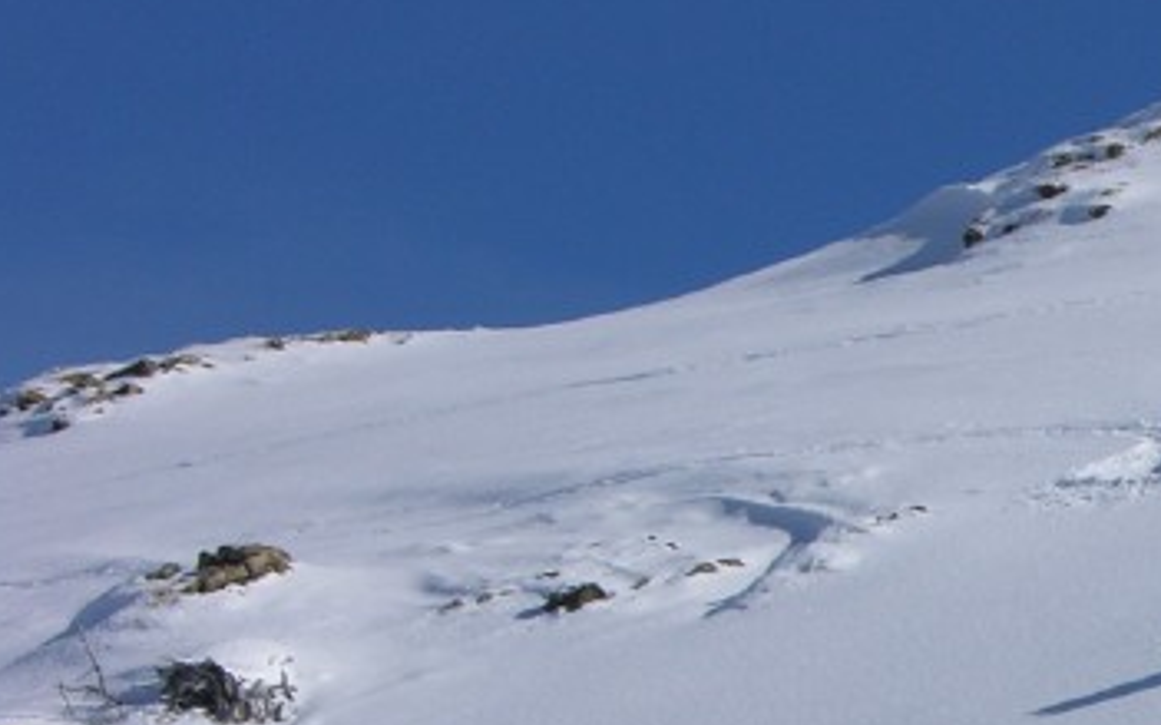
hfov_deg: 7.6
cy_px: 1089
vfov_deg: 4.8
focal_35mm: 272
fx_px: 8602
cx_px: 1674
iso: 50
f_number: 7
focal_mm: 22.3
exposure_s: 1/482
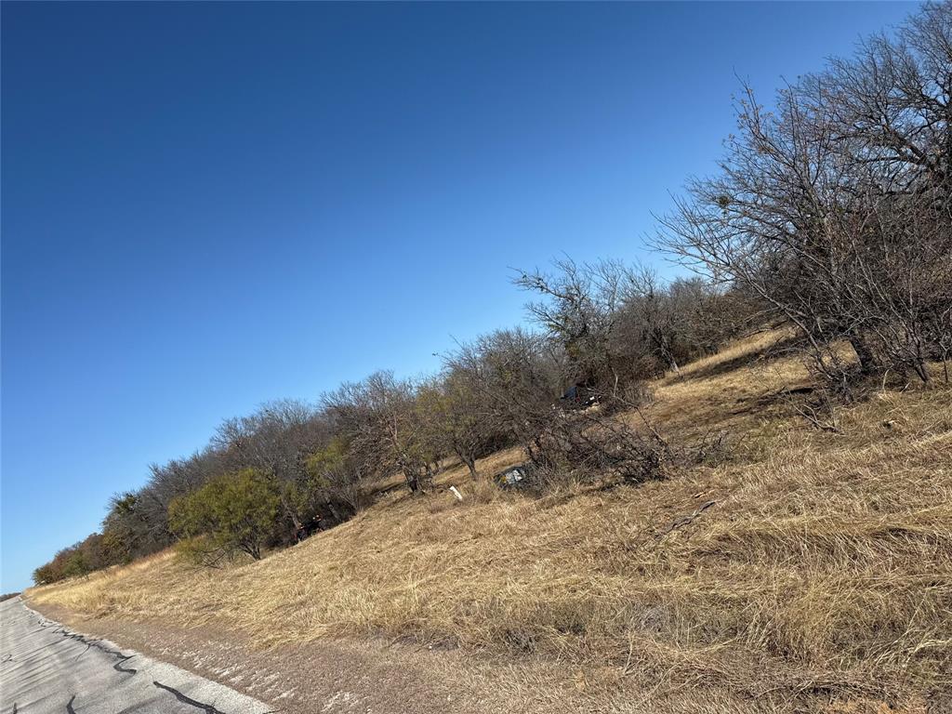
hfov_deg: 71.6
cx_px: 476
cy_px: 357
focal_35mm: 24
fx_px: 660
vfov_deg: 56.8
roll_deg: +22.7
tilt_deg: +5.9
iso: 80
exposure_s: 1/6711
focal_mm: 6.76
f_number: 1.78
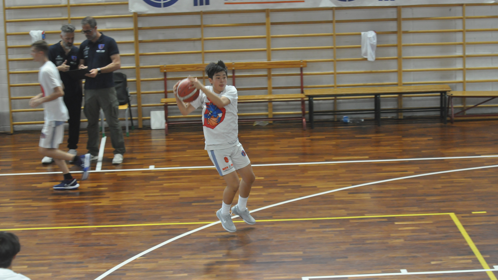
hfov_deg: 19.5
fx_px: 1453
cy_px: 160
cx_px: 249
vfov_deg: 11.0
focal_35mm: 110
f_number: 2.8
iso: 1250
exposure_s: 1/160
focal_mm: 70
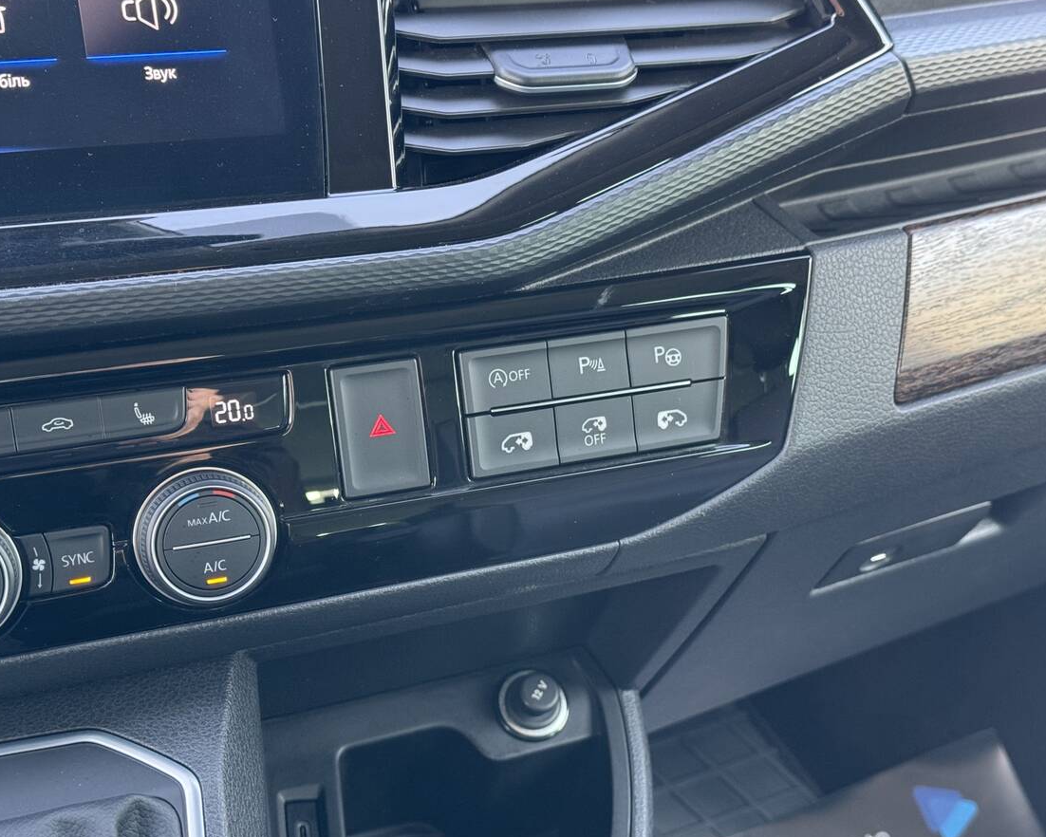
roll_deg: -3.0
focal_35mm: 51
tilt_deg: -28.4
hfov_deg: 36.6
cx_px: 544
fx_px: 1579
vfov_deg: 29.7
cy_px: 419
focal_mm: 6.76
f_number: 1.78
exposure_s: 1/60
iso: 160
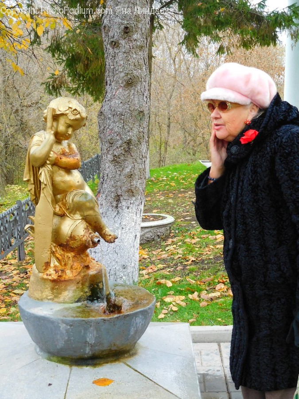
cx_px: 150
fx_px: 633
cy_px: 200
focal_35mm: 55
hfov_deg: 26.6
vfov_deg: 34.9
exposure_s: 1/30
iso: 280
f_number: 4.2
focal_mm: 9.8
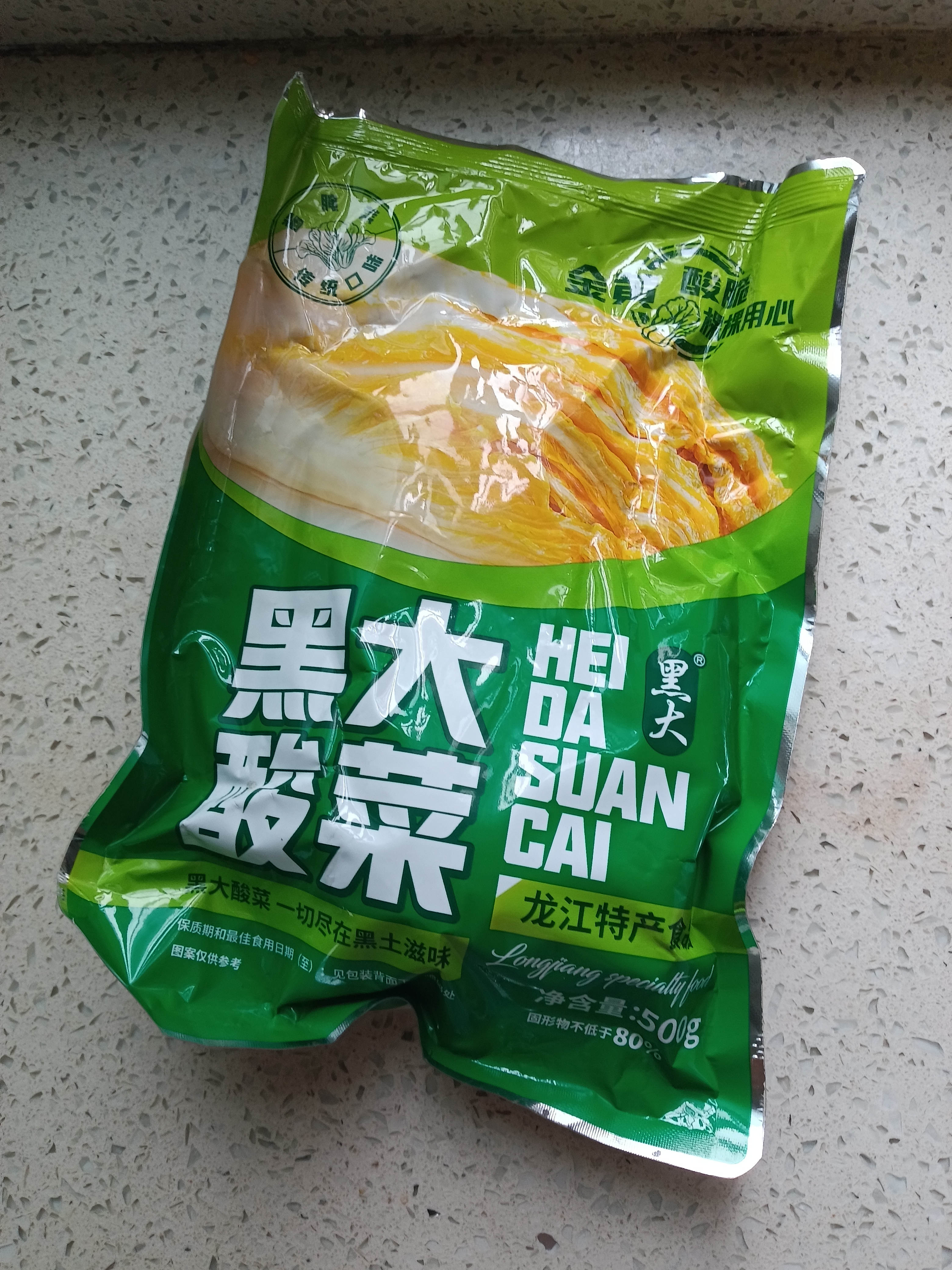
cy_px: 635
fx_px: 990
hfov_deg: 51.4
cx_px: 476
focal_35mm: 27
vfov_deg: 65.3
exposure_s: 1/33.3
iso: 112
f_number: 1.8
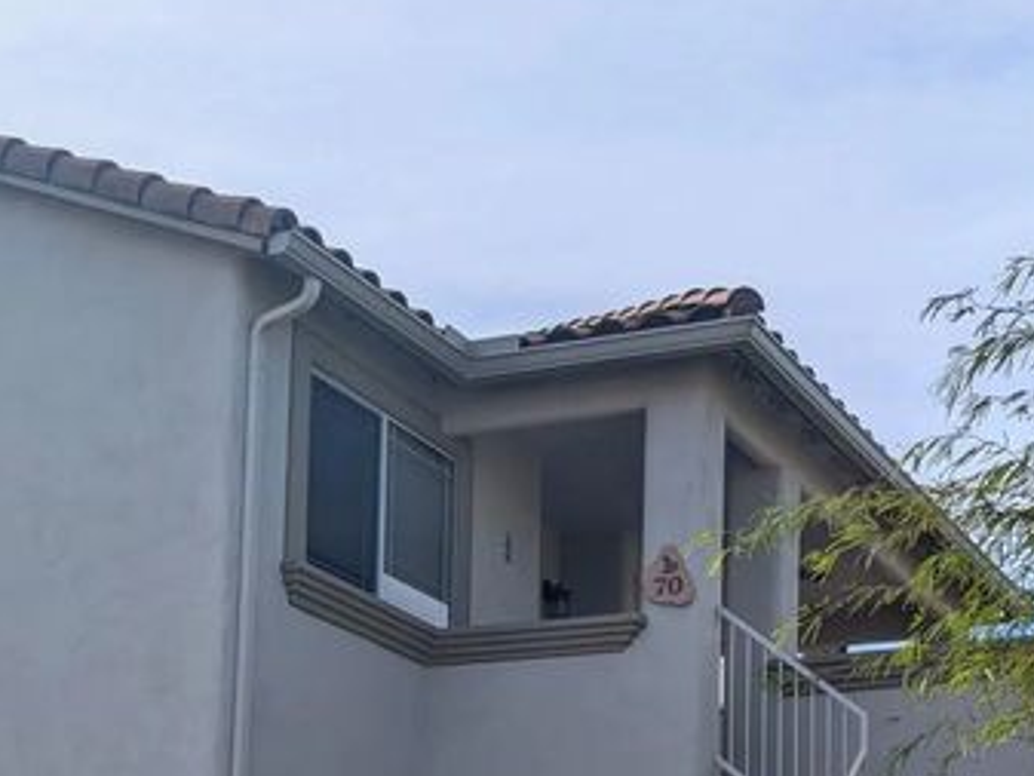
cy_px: 903
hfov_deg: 26.6
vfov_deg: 19.2
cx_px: 629
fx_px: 2181
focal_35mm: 73
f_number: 1.68
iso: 21
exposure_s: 1/2404
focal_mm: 6.9
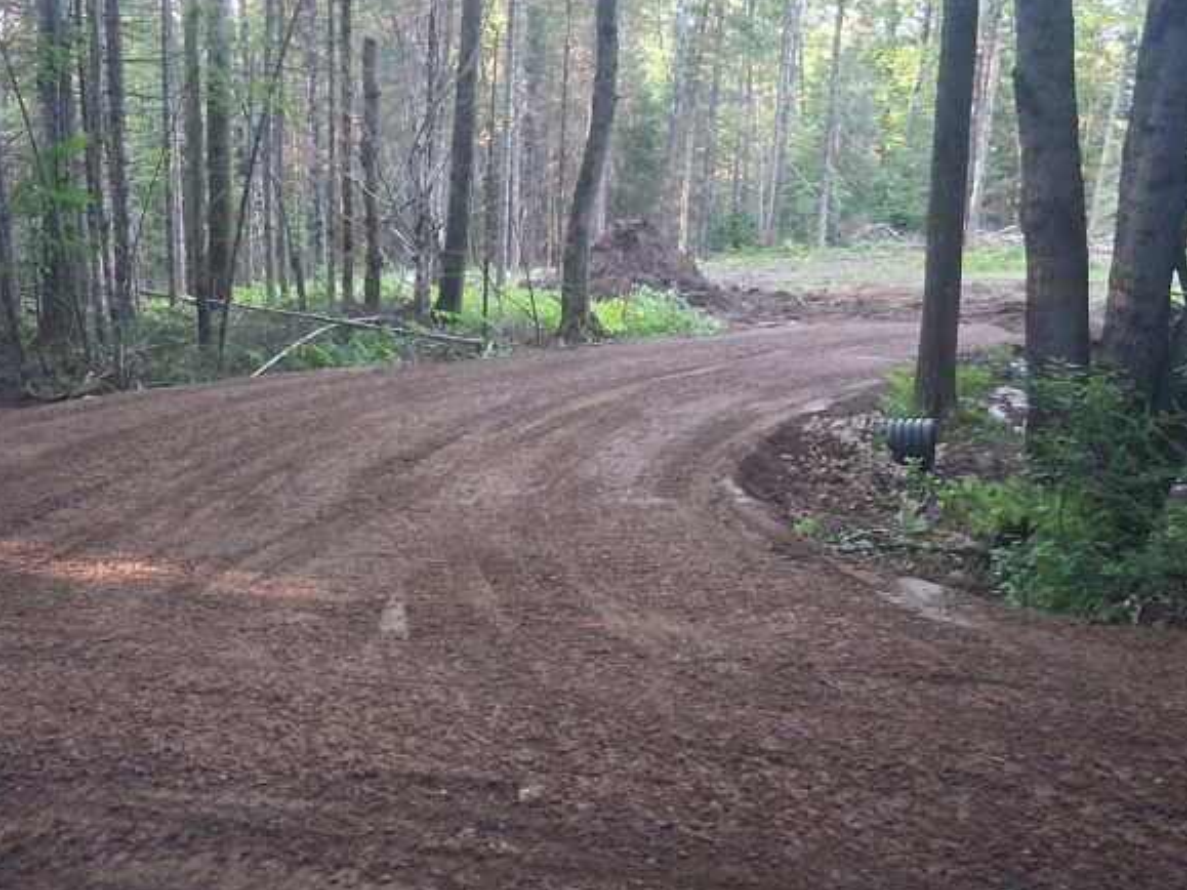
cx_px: 414
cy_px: 476
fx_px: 1577
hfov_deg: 40.8
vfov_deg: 31.5
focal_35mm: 46
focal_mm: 3.98
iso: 320
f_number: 1.8
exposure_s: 1/60
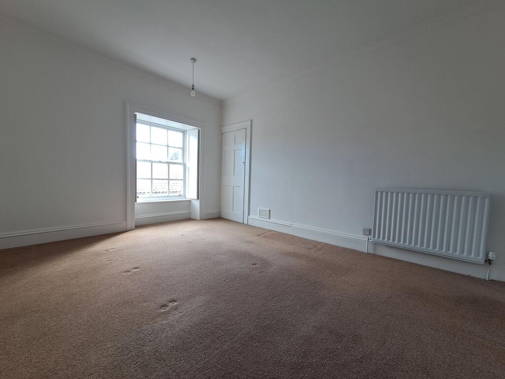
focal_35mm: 13
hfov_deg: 106.2
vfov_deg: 89.9
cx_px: 252
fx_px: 190
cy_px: 190
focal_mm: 1.42
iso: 50
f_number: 2.2
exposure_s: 1/50
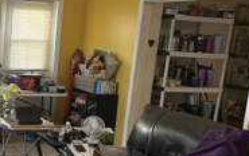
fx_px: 448
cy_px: 126
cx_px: -1
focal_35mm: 66
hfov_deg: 29.0
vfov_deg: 19.5
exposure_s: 1/74
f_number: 1.78
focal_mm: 6.86
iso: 250
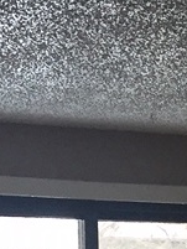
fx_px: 1353
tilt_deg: -12.6
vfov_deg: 9.2
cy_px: 629
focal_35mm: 188
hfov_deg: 7.7
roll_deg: -0.8
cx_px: 301
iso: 50
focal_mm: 4.15
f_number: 2.2
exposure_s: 1/30
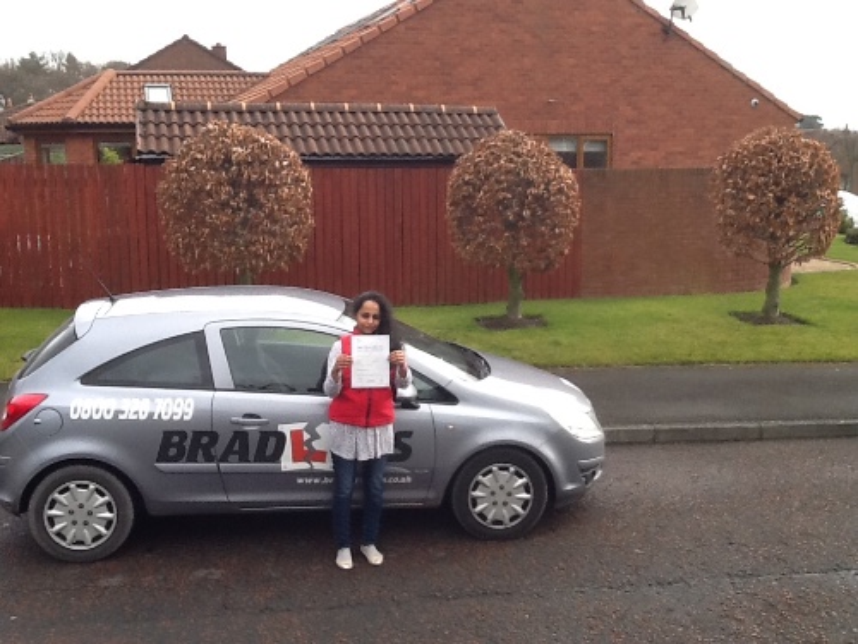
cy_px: 322
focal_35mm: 44
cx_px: 429
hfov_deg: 42.9
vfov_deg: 32.9
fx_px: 1091
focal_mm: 2.03
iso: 40
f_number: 2.4
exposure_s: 1/315
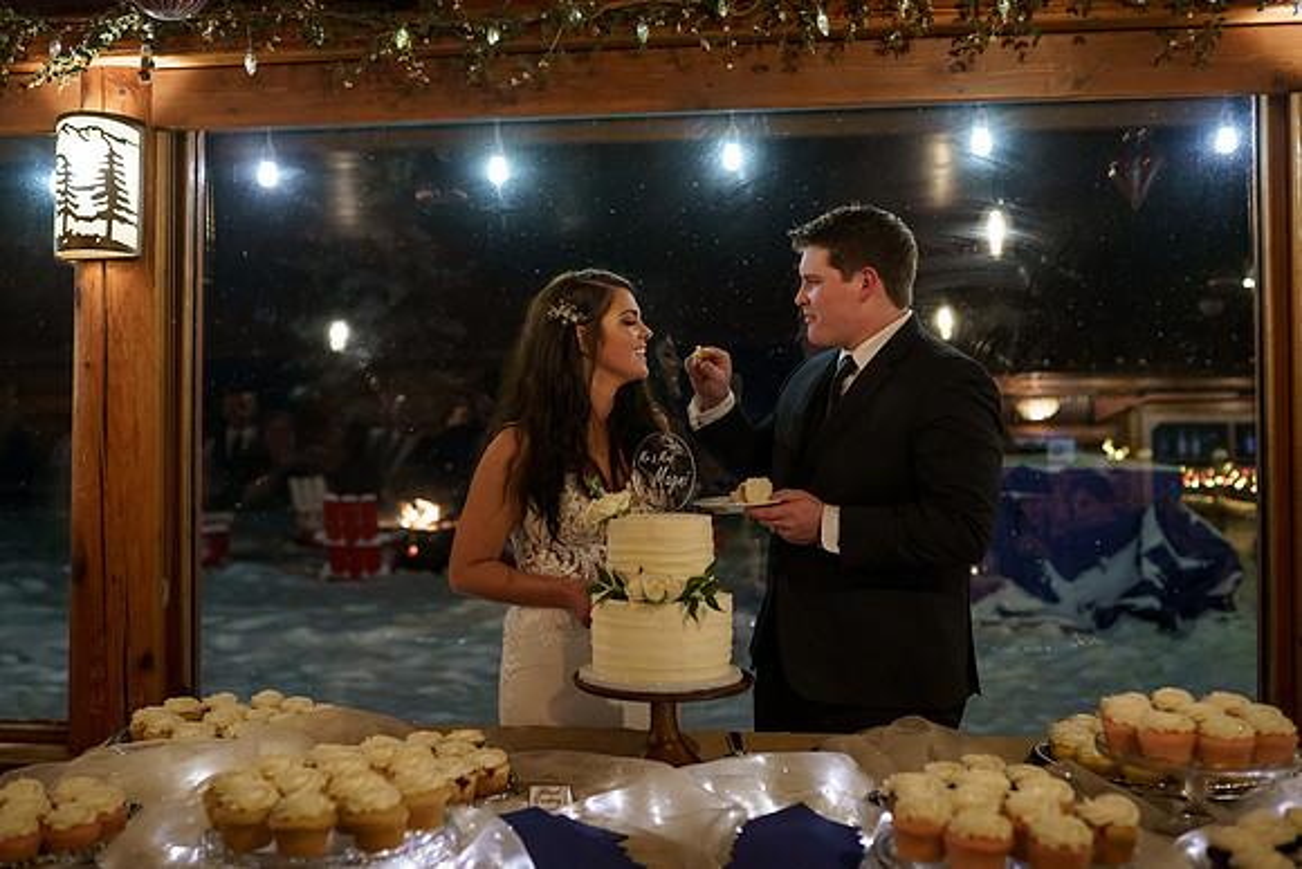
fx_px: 1292
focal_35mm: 36
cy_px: 434
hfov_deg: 53.5
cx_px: 651
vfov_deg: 37.2
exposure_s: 1/250
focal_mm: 35
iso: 4000
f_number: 2.2
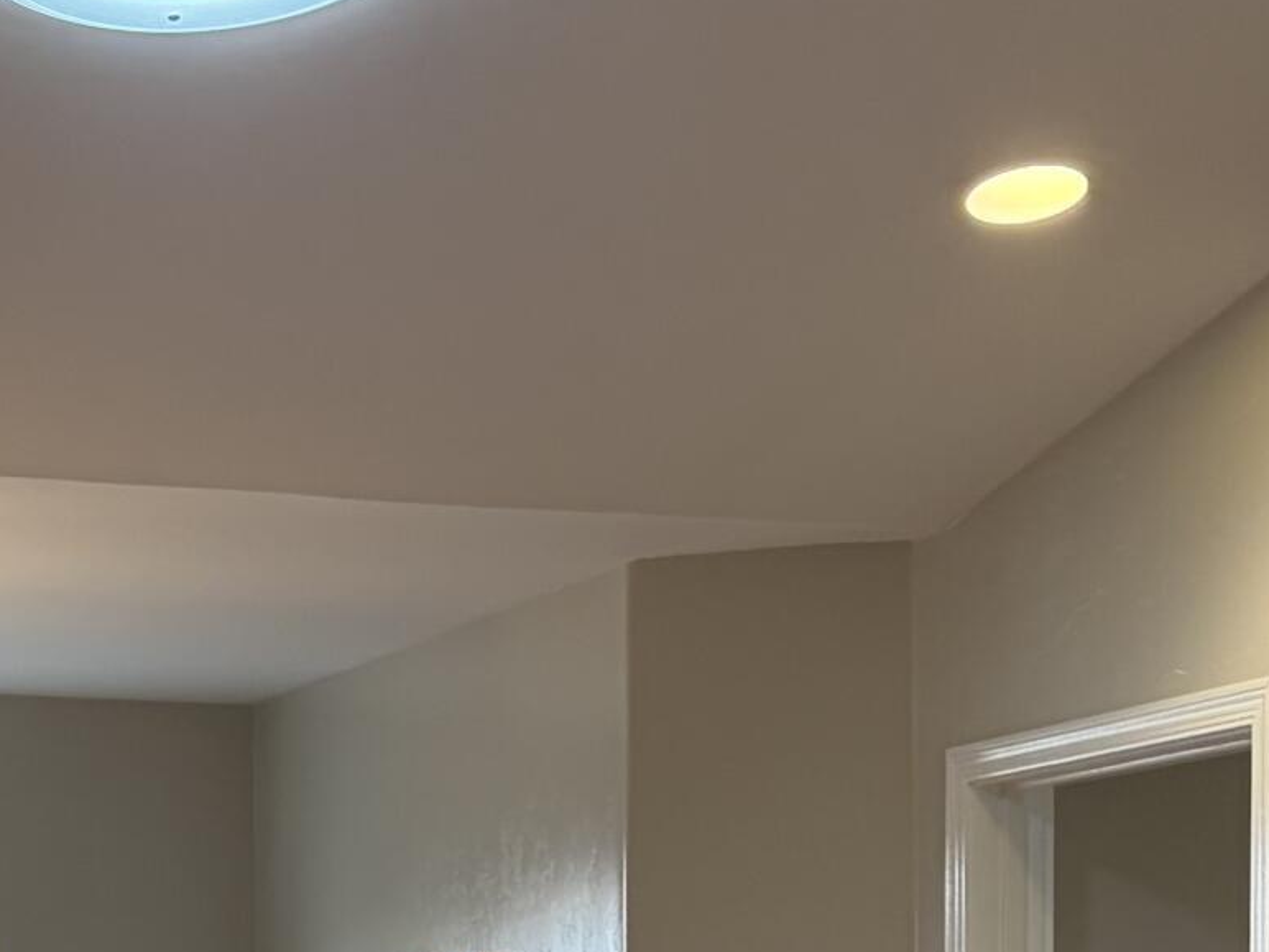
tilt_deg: -0.8
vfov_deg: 14.0
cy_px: 1261
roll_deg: +0.8
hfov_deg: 19.4
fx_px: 3703
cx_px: 452
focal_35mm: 101
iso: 160
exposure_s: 1/120
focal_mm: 5.96
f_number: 1.6
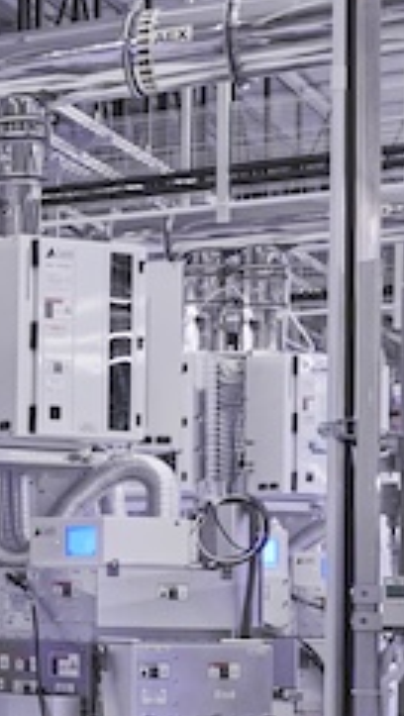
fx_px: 1881
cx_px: -844
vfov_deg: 21.4
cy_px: 526
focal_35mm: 99
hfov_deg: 9.4
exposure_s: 1/30
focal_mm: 19
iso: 200
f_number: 4.5
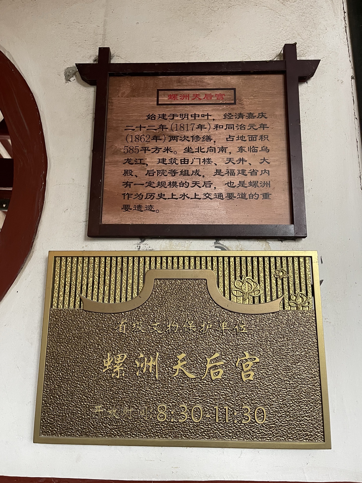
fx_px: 349
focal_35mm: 25
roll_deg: -1.0
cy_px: 242
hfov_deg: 54.9
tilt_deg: +13.0
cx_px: 181
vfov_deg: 69.4
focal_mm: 5.1
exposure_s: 1/60
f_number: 1.6
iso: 400
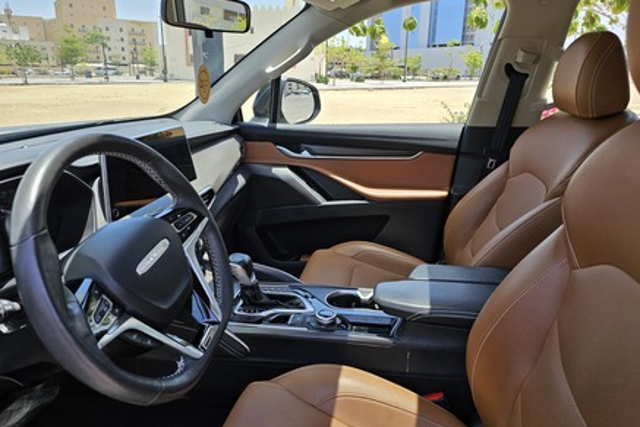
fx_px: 445
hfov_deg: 71.5
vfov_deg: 51.3
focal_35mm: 25
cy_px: 200
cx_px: 317
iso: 12
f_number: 1.7
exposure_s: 1/180
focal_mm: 6.3
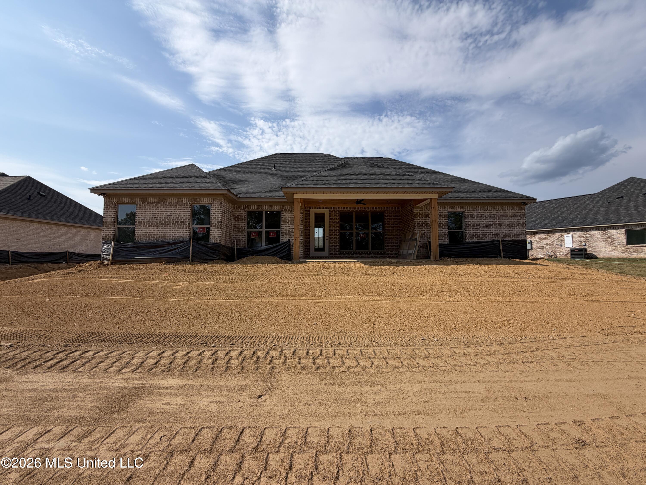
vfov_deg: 85.7
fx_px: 261
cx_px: 323
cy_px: 242
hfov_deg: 102.1
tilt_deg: +4.1
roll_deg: -0.3
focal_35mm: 14
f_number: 2.2
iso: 20
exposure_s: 1/1285
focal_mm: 2.22
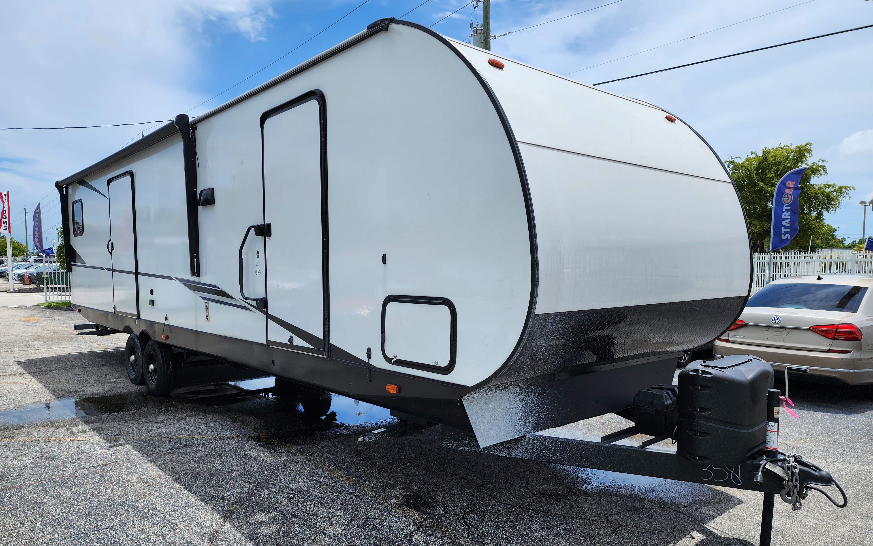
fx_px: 595
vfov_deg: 49.1
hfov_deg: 72.5
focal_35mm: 25
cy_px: 310
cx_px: 433
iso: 12
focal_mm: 6.4
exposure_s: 1/1517
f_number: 1.8
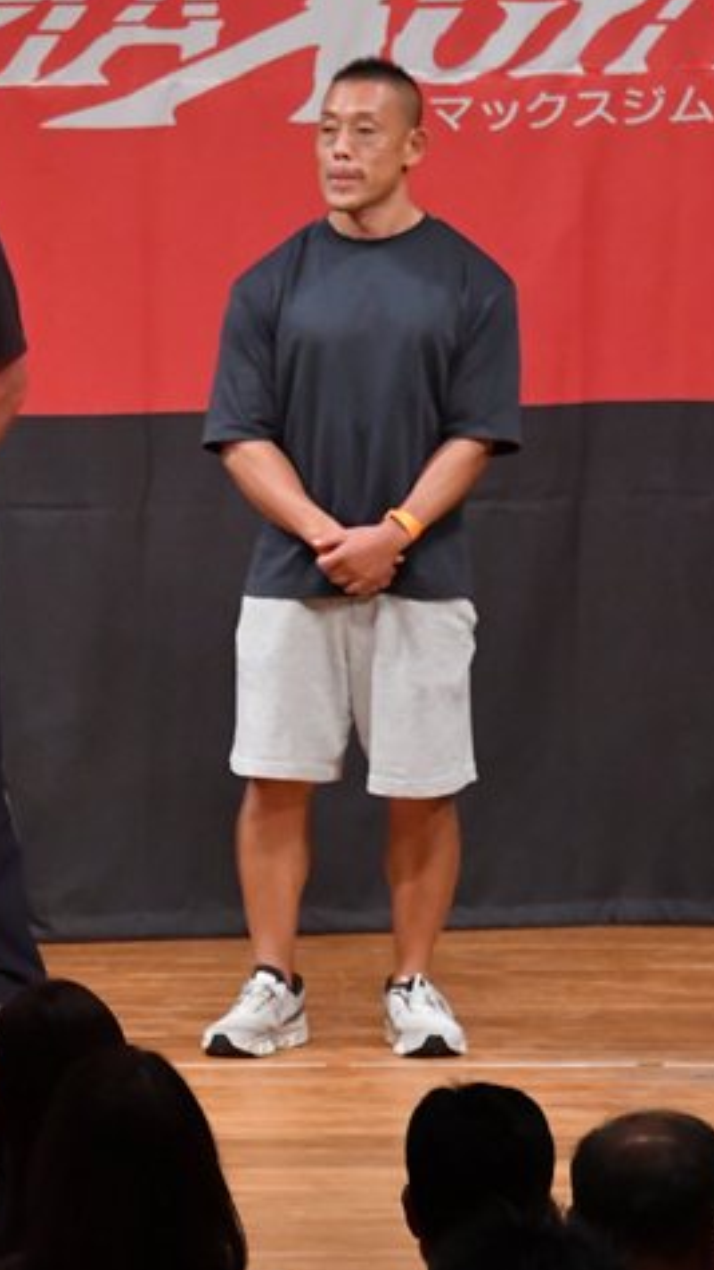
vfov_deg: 5.0
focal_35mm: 436
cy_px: 591
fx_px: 14683
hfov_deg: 2.8
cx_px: -285
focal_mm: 170
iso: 7200
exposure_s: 1/400
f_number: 5.6
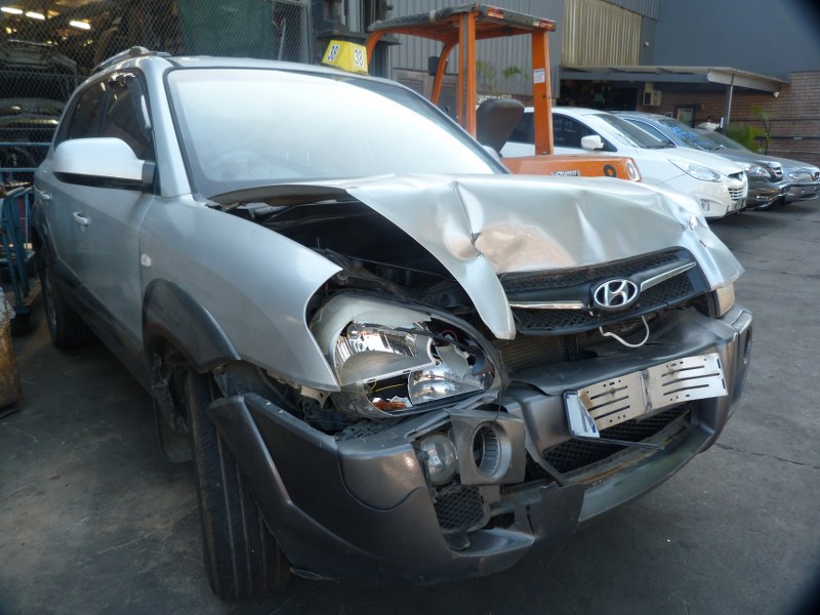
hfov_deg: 69.4
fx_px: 592
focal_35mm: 25
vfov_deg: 54.9
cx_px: 410
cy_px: 308
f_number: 2.8
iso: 80
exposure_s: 1/60
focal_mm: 4.5
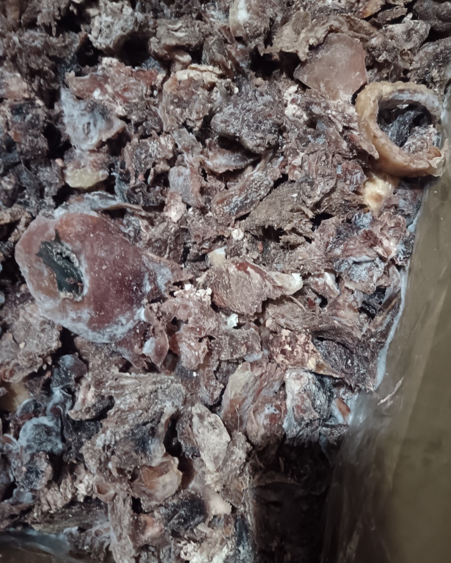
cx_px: 231
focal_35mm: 29
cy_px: 276
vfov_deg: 60.4
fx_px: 484
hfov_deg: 50.0
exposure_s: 1/16.7
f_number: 1.9
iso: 5816
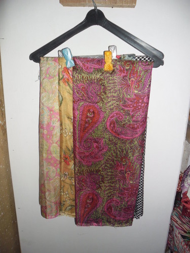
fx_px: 198
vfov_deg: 65.3
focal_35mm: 27
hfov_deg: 51.4
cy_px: 126
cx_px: 95
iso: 80
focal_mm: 4.9
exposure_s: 1/45
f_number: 3.5
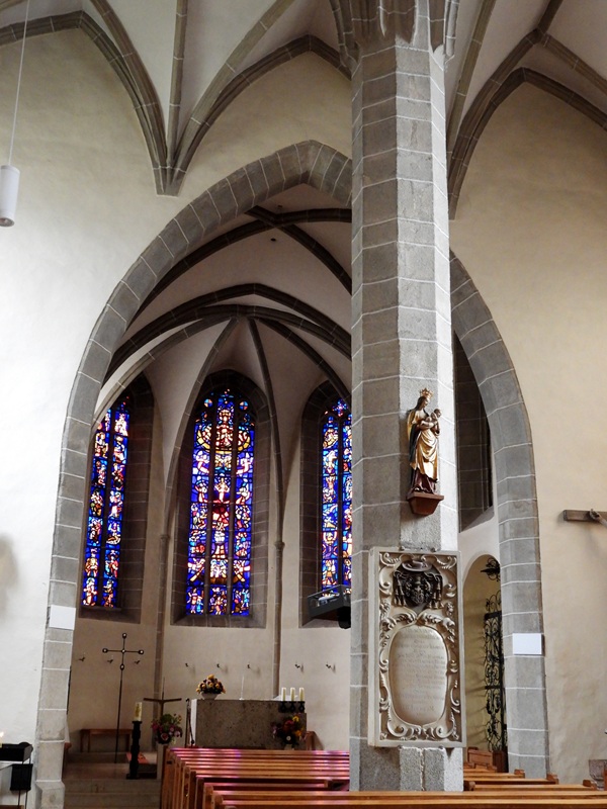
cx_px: 304
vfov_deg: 43.9
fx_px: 1005
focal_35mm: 43
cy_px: 404
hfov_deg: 33.6
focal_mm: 7.7
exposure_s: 1/25
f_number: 3.2
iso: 800
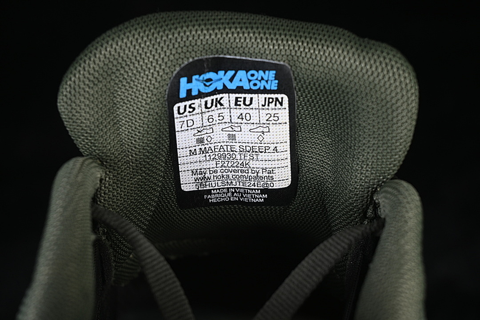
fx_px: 1000
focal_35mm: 75
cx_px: 240
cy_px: 160
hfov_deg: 27.0
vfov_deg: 18.2
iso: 160
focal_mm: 50
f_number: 6.3
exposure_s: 1/50
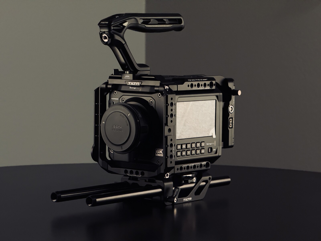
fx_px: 1113
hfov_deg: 16.4
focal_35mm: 120
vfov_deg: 12.3
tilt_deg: -4.2
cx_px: 160
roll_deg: -0.8
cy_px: 120
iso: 1600
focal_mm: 15.66
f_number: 2.8
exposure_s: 1/40
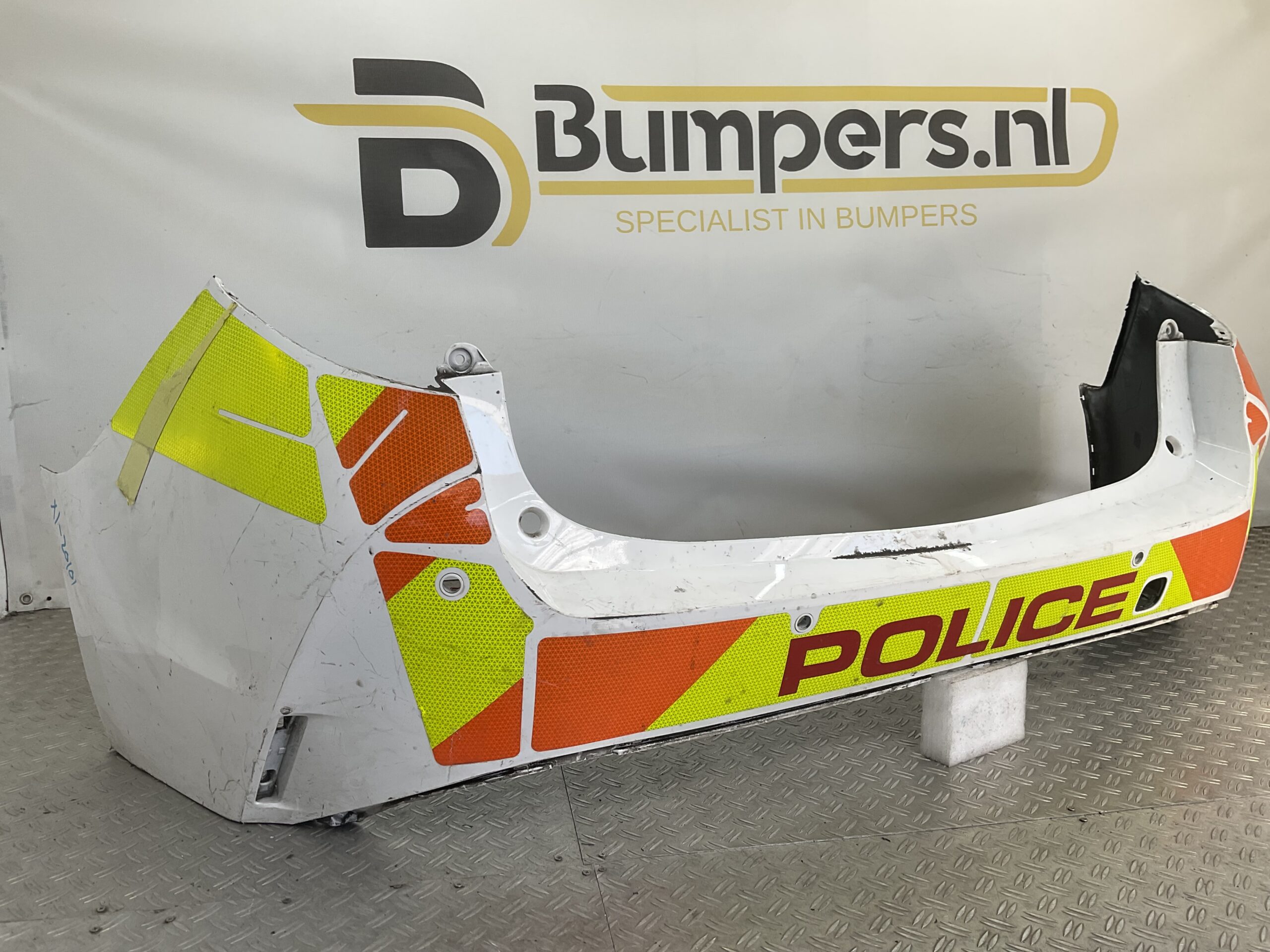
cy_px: 476
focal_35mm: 29
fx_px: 1064
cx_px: 635
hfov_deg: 61.7
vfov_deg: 48.2
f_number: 1.8
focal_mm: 3
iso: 16
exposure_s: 1/331
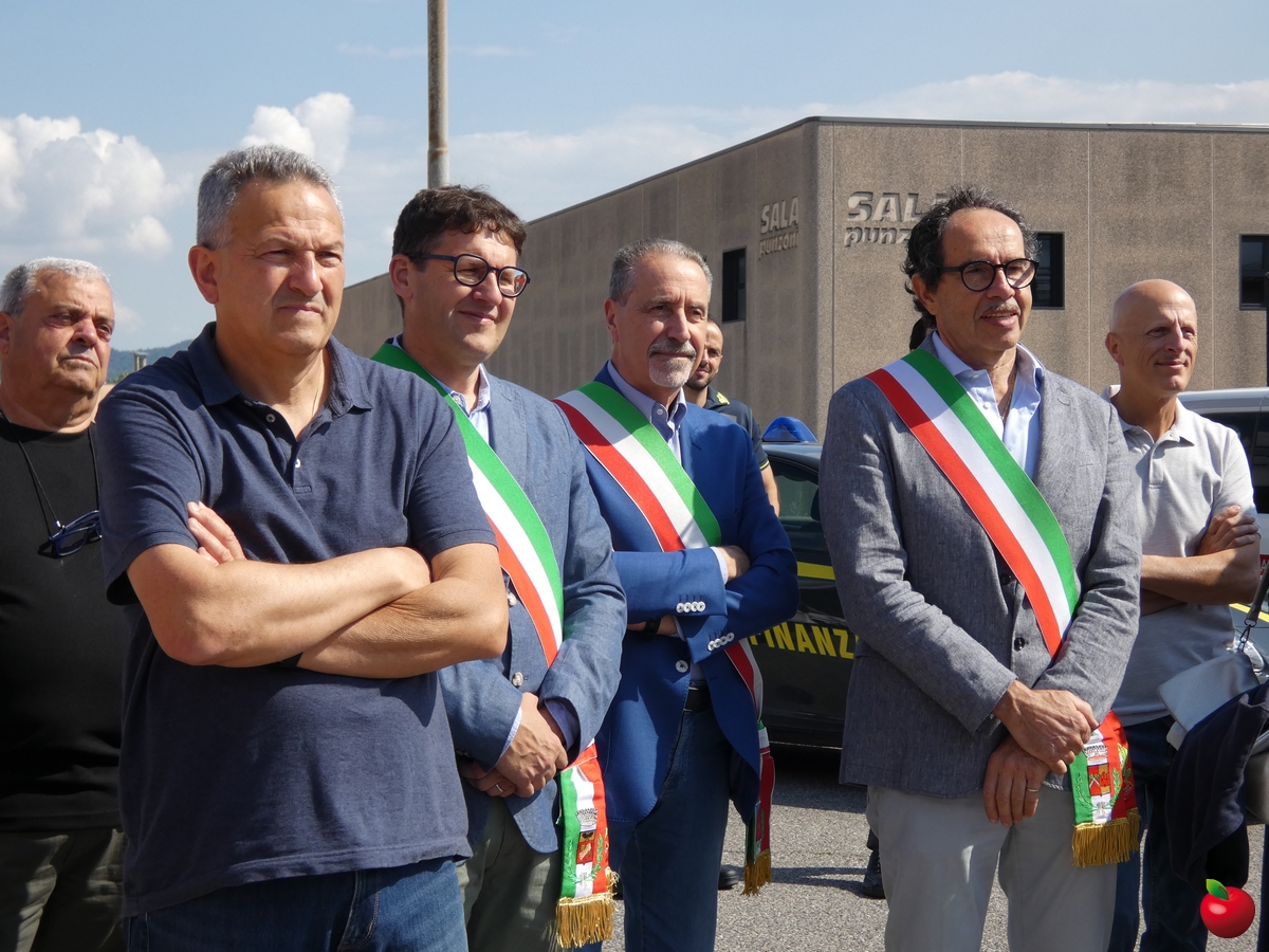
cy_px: 476
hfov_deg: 29.4
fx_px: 2420
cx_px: 634
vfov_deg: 22.3
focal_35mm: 66
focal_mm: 11.9
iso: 80
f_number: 4.2
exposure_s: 1/640
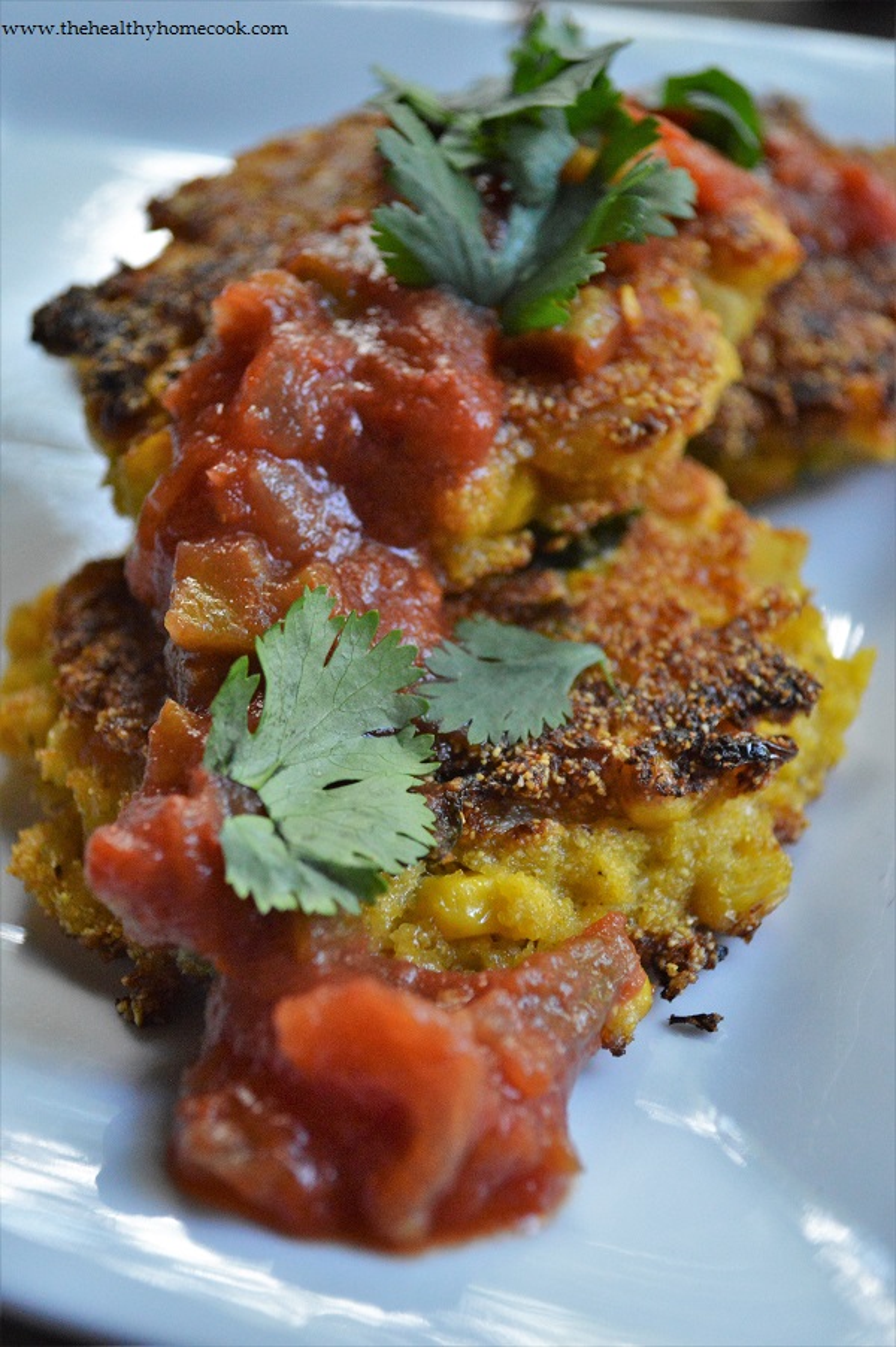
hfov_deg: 25.0
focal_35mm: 54
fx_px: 2019
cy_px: 674
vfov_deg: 36.9
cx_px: 448
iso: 3200
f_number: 5
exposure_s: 1/200
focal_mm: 36
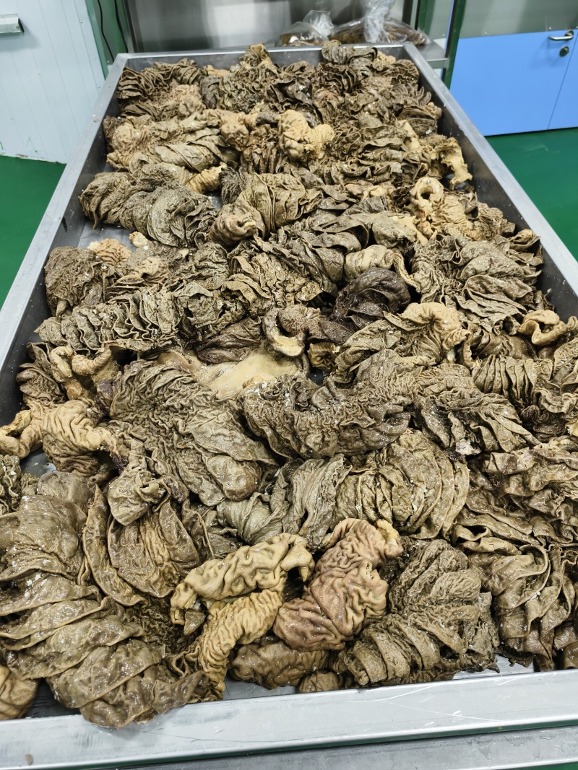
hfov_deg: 58.9
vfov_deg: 73.9
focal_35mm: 23
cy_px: 385
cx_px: 289
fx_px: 512
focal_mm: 5.6
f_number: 1.57
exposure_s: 1/100
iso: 661
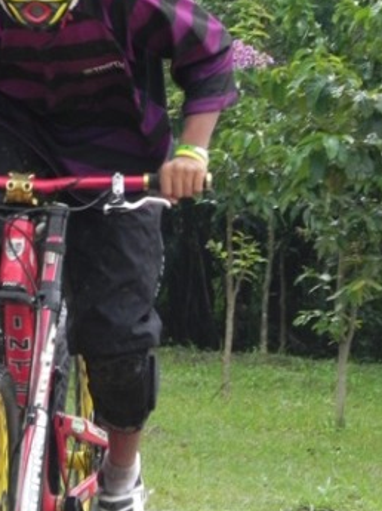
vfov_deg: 5.2
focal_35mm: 383
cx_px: 45
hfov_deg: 3.9
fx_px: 5646
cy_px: 133
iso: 160
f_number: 5
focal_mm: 37.7
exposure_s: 1/181
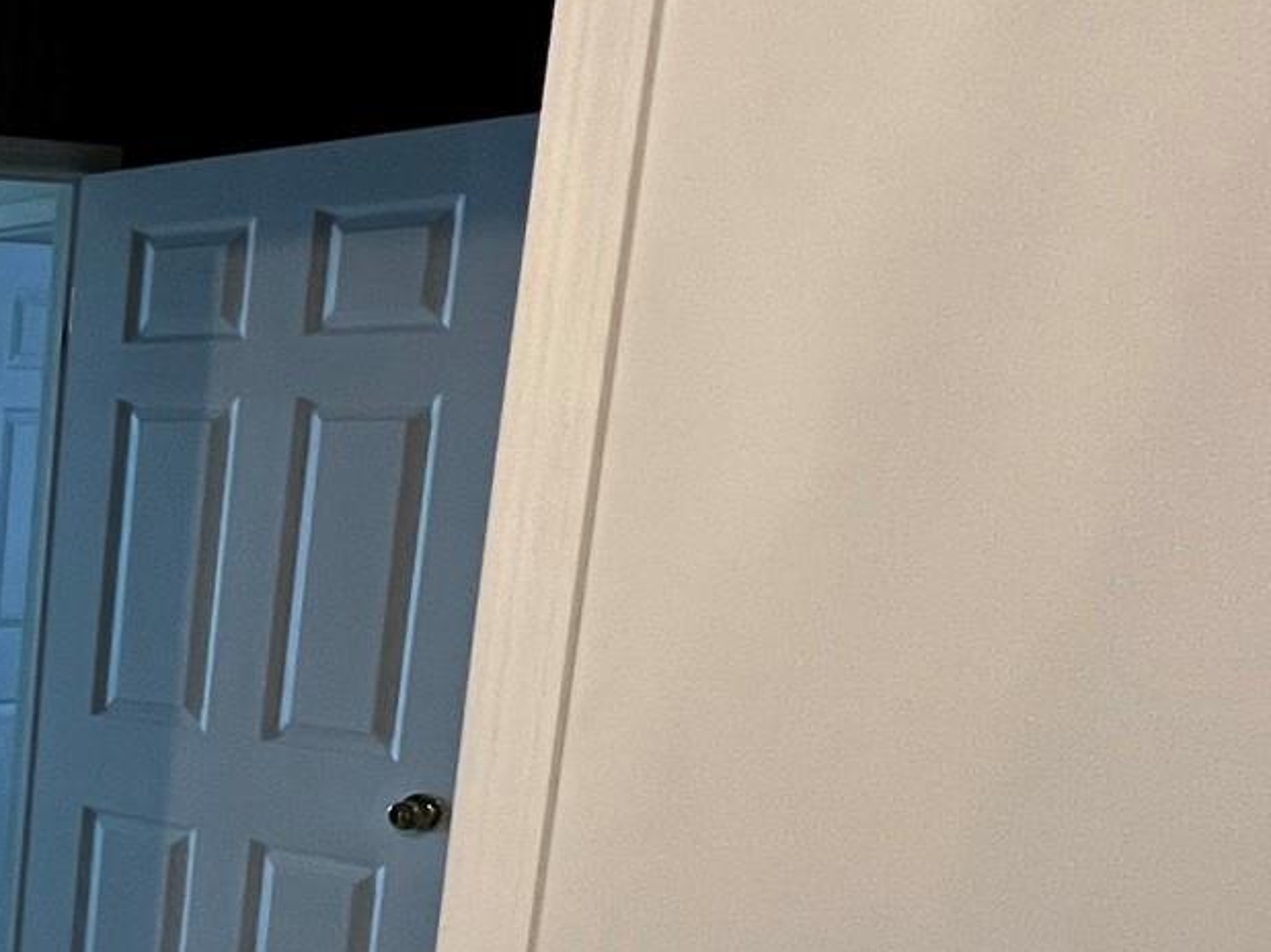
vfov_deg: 32.8
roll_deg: +0.2
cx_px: -733
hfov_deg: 26.9
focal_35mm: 43
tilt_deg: -10.7
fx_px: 1579
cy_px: 730
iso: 250
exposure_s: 1/60
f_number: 1.8
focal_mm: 1.57
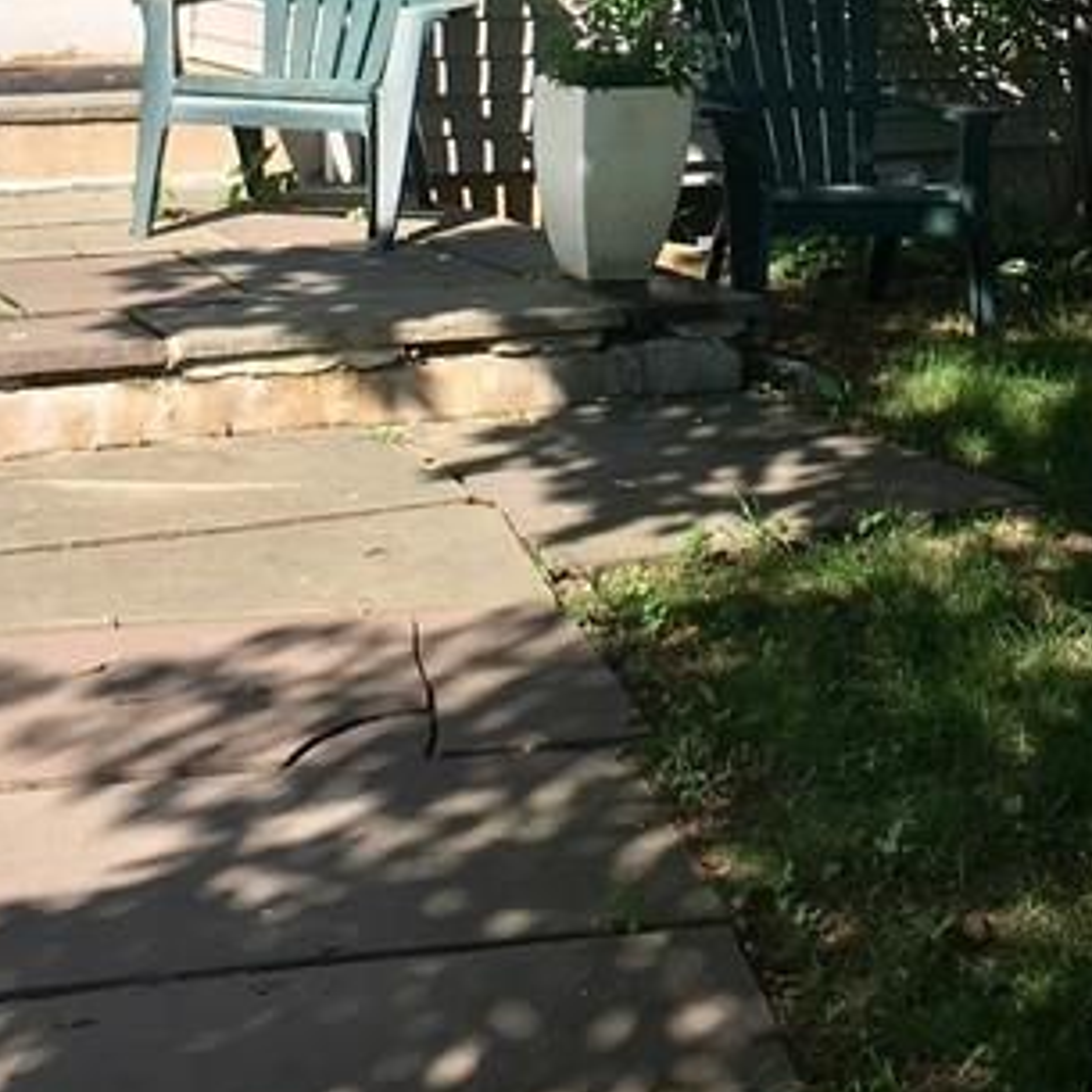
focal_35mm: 86
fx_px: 3069
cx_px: 816
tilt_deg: -4.1
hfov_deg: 20.0
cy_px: -64
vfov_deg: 19.4
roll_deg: -3.2
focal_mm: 4.15
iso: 25
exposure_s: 1/668
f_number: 2.2
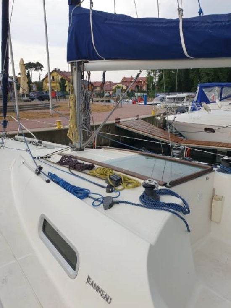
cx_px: 116
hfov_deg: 53.0
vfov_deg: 67.3
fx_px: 231
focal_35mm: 26
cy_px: 154
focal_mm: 4.3
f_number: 2.4
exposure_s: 1/146
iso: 50
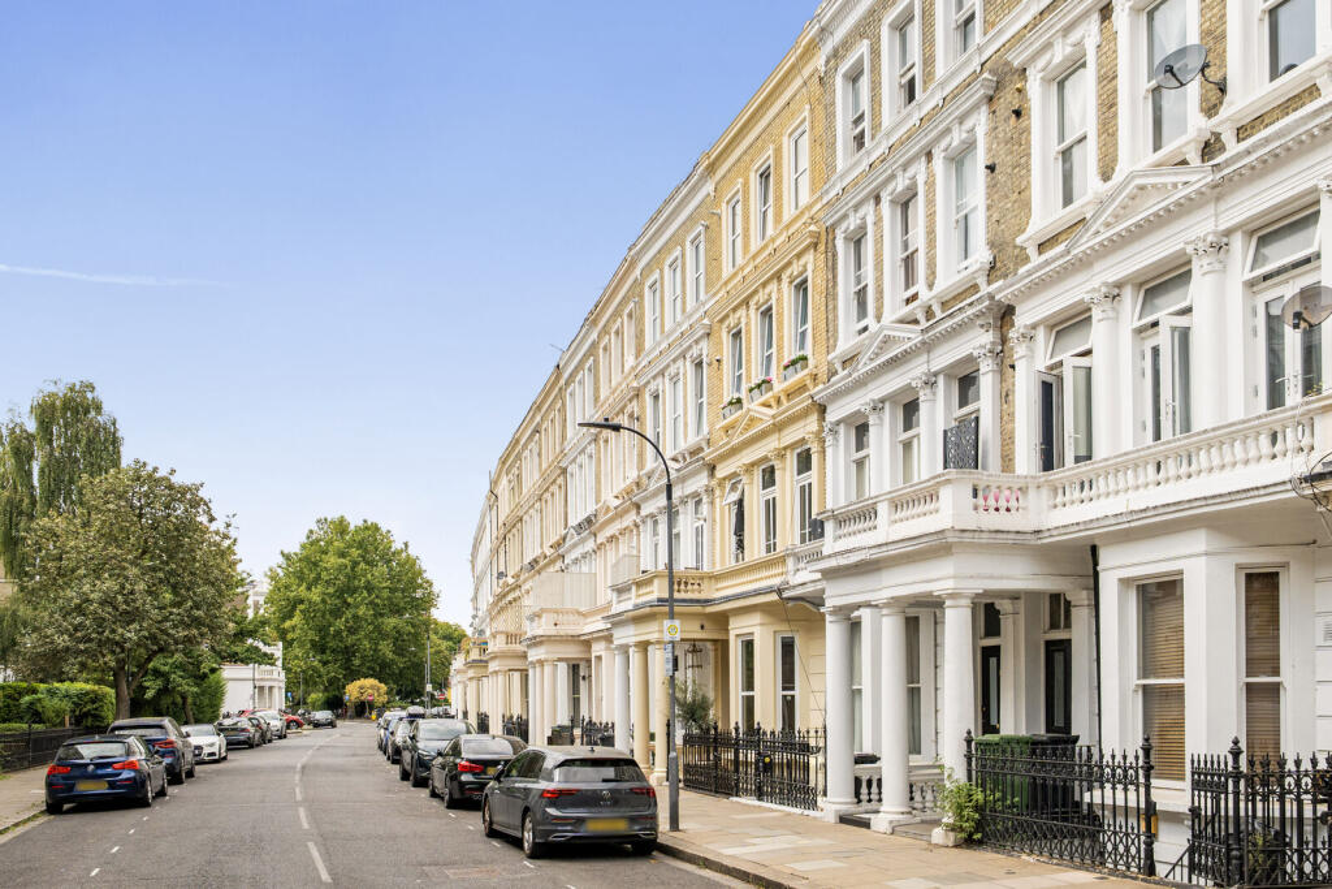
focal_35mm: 31
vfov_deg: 42.3
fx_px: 1147
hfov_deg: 60.3
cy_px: 444
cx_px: 666
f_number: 8
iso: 400
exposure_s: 1/640
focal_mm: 21
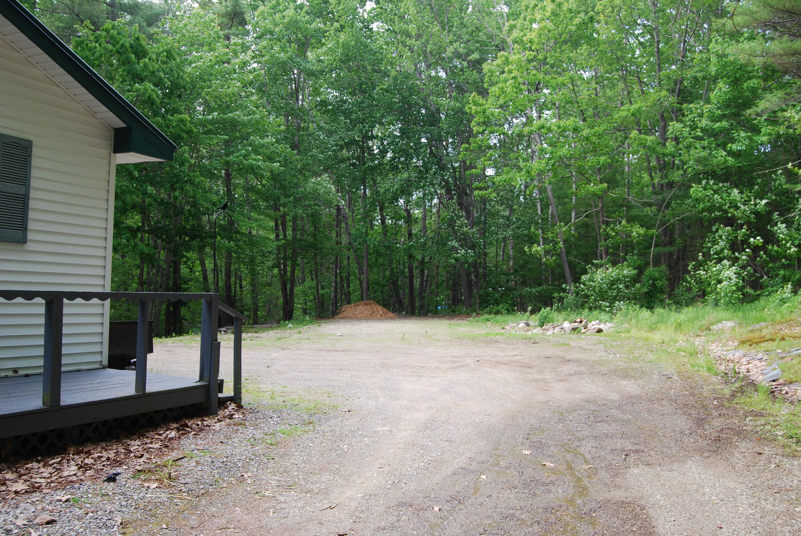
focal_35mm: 33
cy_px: 268
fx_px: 735
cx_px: 400
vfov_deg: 40.1
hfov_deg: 57.2
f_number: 5.6
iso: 160
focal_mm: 22
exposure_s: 1/125
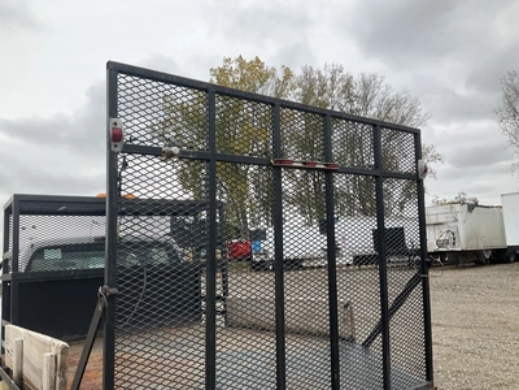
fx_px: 435
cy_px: 195
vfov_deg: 48.2
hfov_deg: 61.7
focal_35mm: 29
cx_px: 260
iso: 25
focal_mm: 3
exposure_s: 1/370
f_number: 1.8
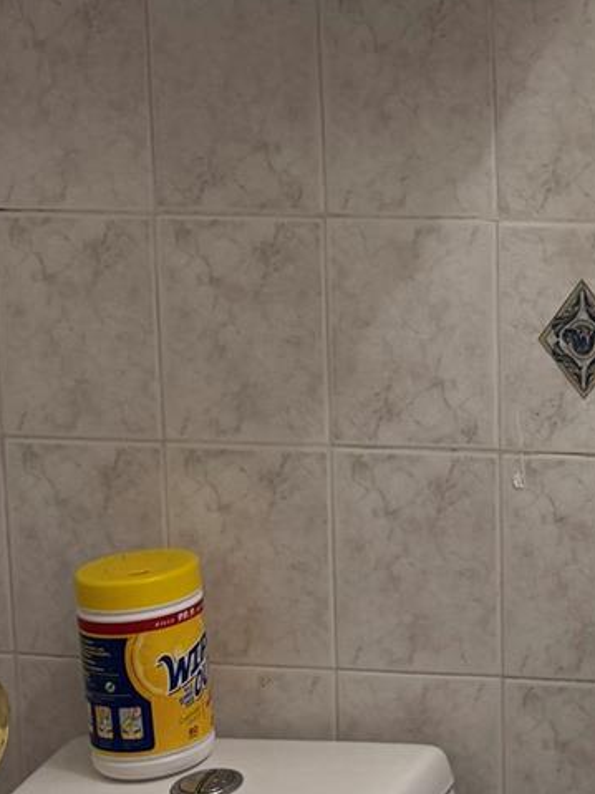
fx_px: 1765
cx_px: 804
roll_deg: +1.7
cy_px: 278
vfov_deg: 25.2
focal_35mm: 77
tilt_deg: -9.1
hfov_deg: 17.7
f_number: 1.78
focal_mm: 6.76
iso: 125
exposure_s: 1/60
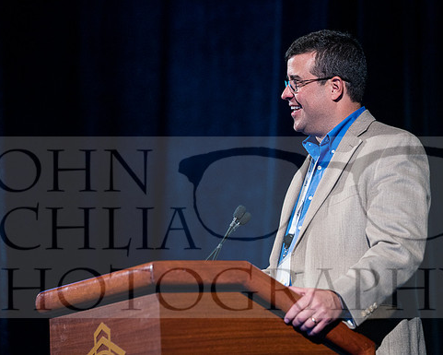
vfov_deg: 9.0
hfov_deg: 11.2
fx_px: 2256
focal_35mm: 172
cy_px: 178
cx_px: 226
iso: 3200
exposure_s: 1/125
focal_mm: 152
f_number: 3.5
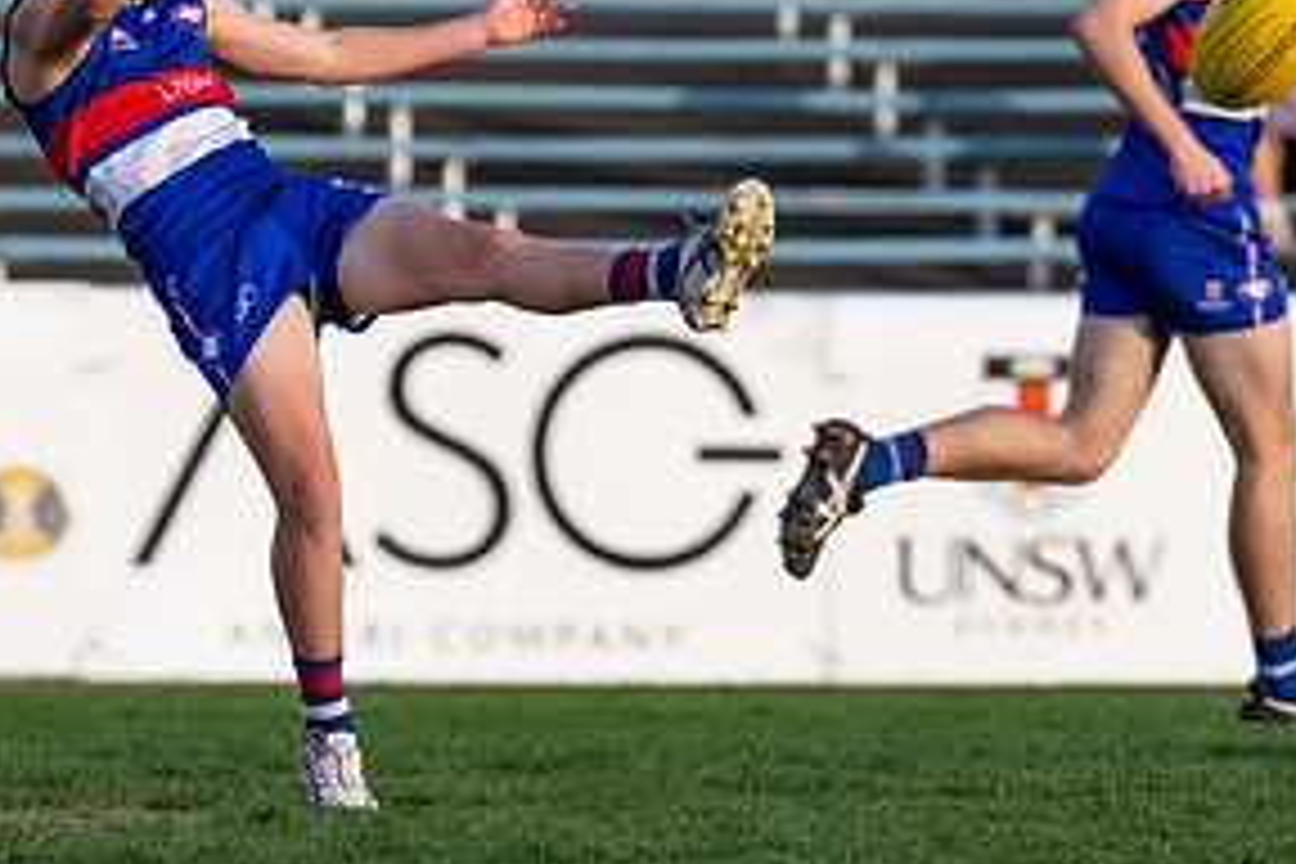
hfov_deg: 1.7
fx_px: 43053
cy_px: 310
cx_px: 337
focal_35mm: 1196
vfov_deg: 1.1
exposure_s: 1/1600
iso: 800
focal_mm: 300
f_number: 5.6
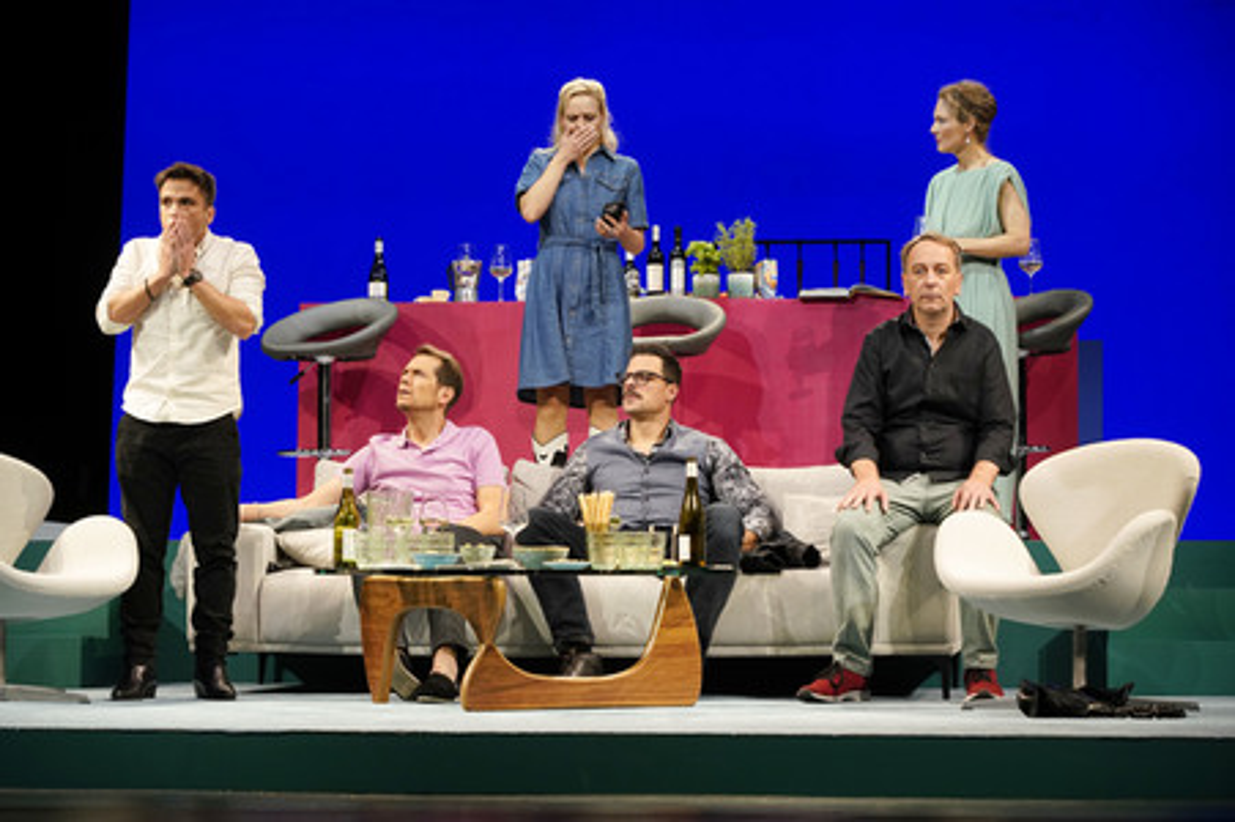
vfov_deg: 14.4
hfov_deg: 21.5
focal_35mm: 95
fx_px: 3257
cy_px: 411
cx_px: 618
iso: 1600
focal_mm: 95
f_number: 5.6
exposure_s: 1/250
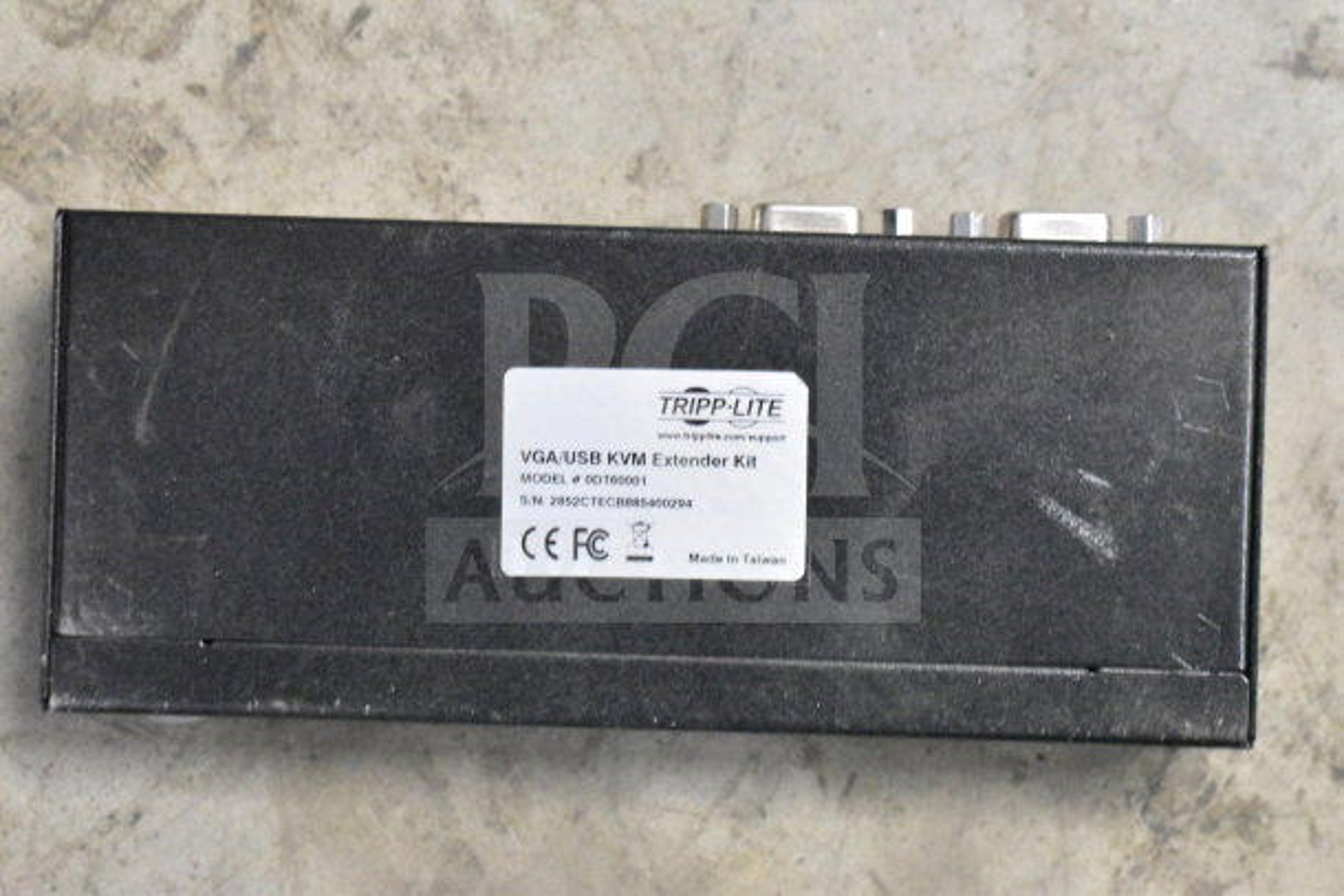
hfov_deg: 28.1
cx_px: 672
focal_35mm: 72
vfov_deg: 18.9
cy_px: 448
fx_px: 2688
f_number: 5.3
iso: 16000
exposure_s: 1/80
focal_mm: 48
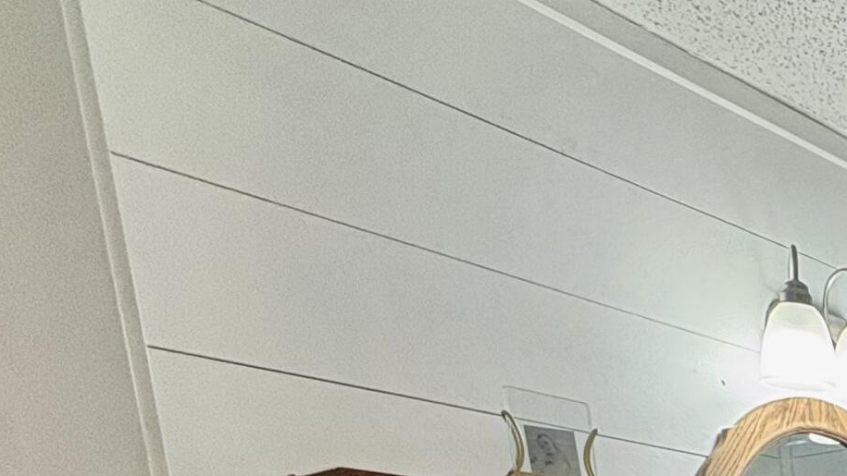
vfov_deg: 17.8
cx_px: 1163
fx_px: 1123
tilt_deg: -11.1
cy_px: 918
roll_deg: +1.7
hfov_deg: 30.3
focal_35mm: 50
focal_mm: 2.22
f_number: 2.2
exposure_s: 1/120
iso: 200
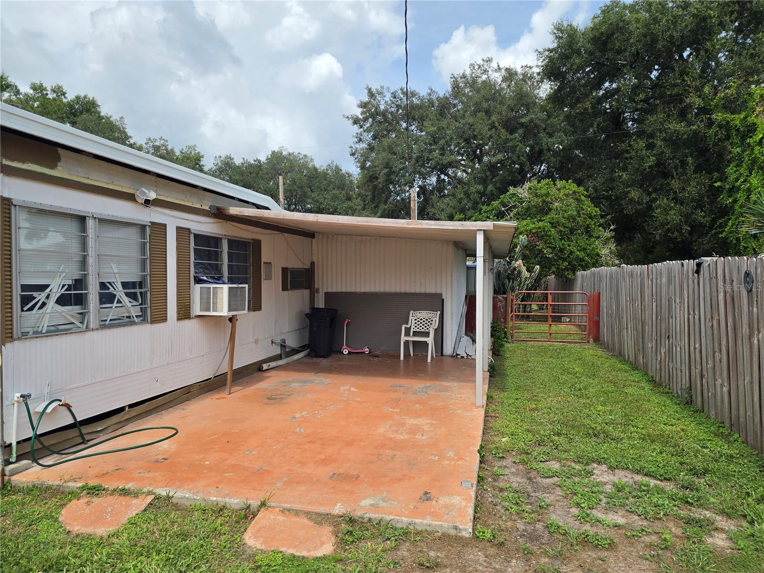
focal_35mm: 23
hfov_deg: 73.9
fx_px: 508
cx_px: 382
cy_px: 286
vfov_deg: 58.9
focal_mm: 6.25
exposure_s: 1/5015
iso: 80
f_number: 1.7
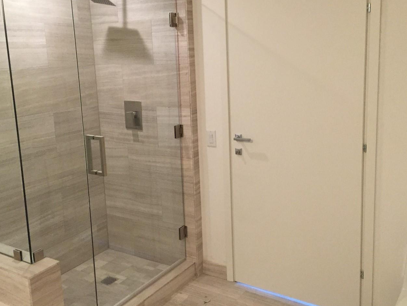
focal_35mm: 37
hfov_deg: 50.1
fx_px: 435
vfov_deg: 38.5
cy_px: 125
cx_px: 203
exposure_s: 1/30
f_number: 2.2
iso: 200
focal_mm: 4.15
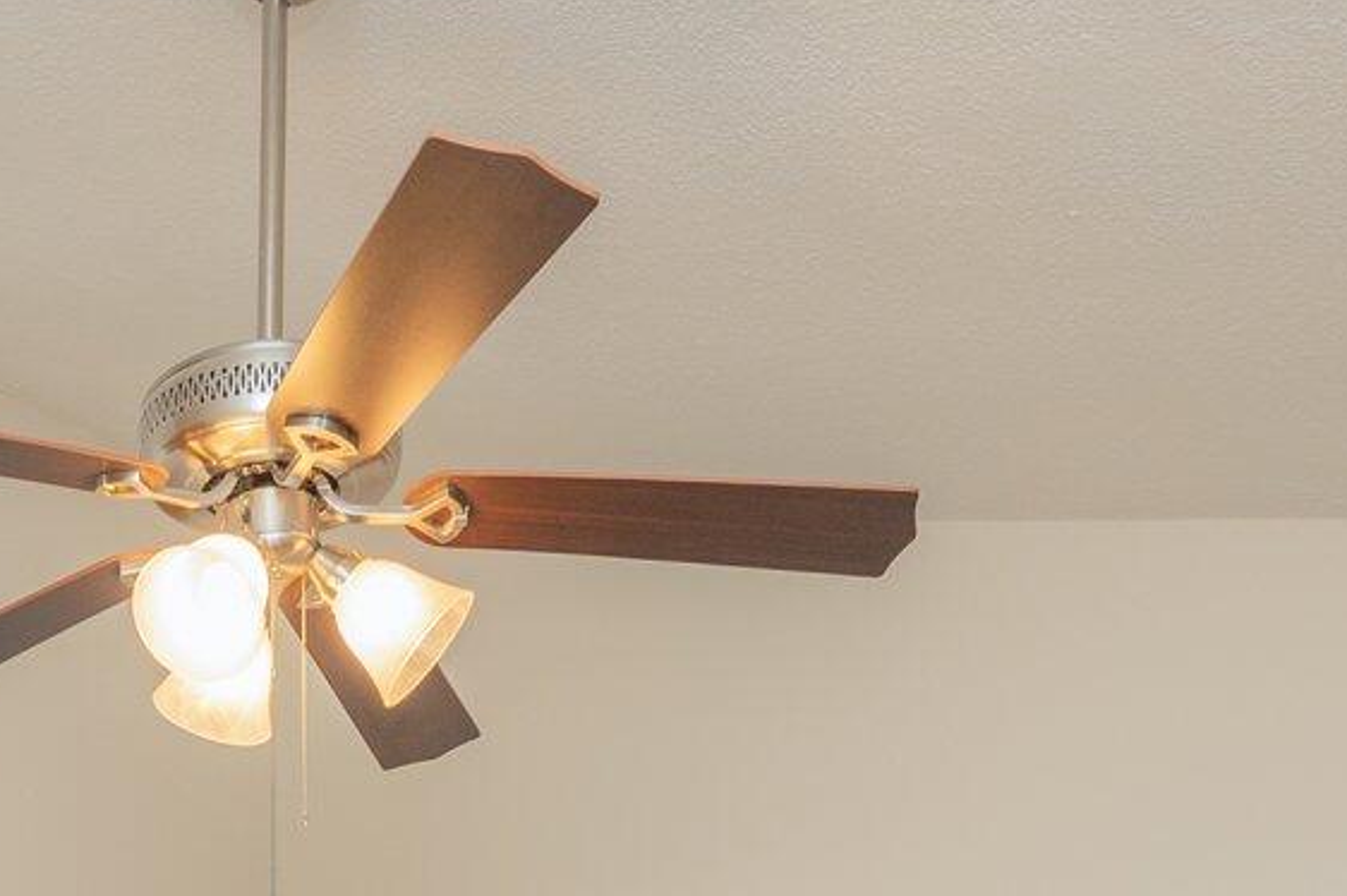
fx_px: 1907
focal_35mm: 51
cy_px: 1457
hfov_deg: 36.6
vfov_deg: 21.0
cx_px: 153
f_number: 9
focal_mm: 14
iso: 320
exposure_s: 1/30
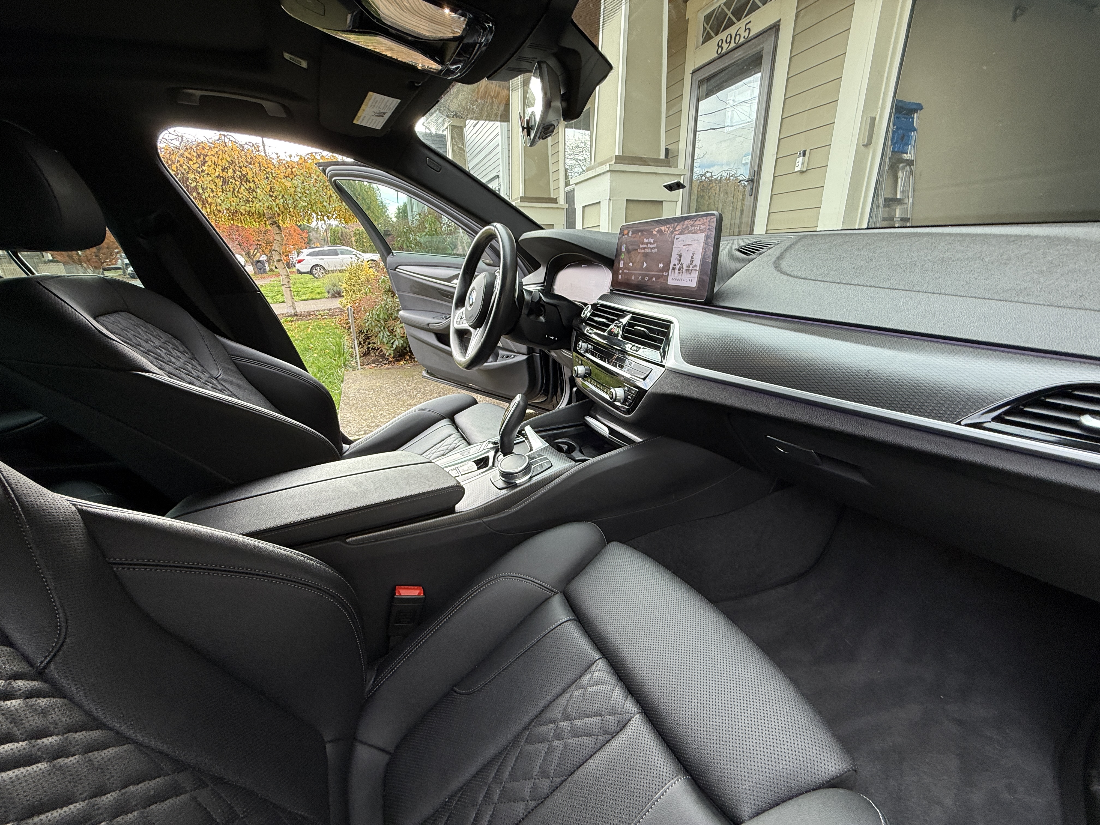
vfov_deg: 85.7
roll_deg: -0.4
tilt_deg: -18.8
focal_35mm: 14
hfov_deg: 102.1
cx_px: 550
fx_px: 445
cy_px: 412
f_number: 2.2
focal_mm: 2.22
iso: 64
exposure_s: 1/99
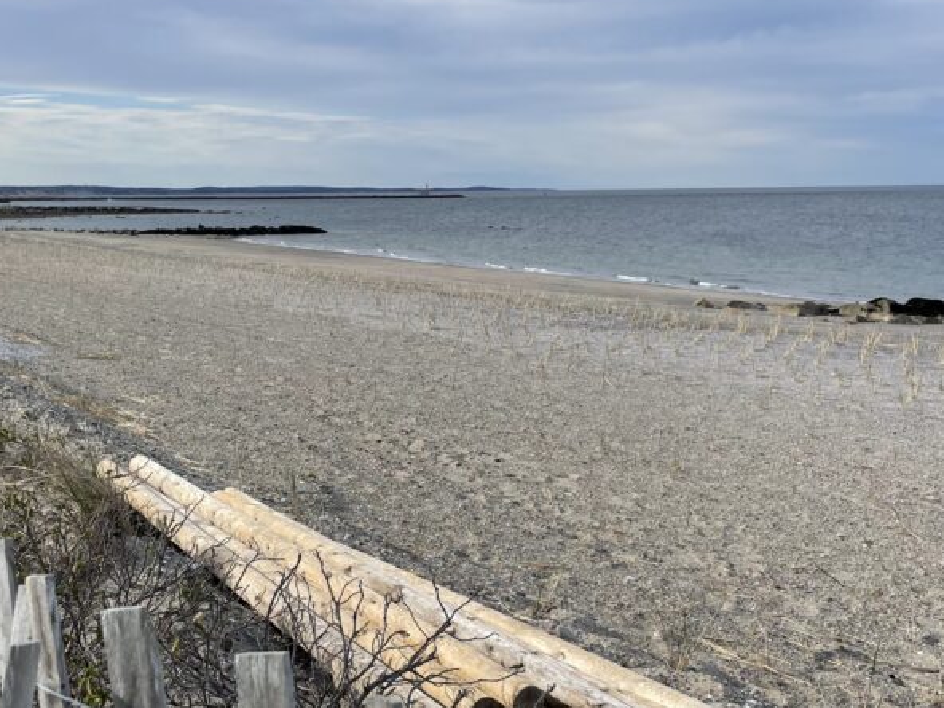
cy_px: 359
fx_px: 1227
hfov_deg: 41.6
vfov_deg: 32.2
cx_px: 332
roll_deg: +0.5
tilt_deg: -7.8
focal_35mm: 45
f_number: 1.6
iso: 32
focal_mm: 4.2
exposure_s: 1/3300
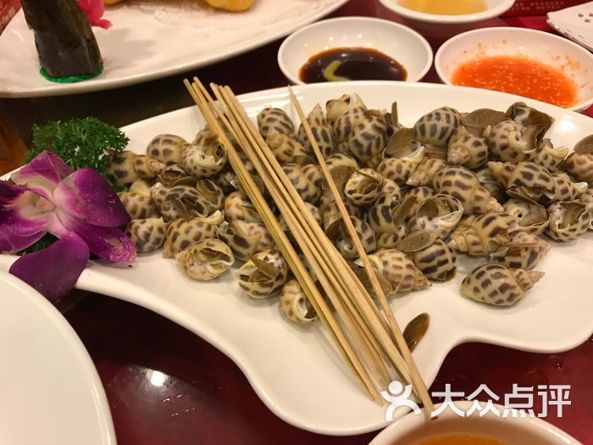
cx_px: 296
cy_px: 222
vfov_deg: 49.7
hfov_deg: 63.4
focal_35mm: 28
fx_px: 480
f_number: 1.8
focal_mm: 3.99
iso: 40
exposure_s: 1/20
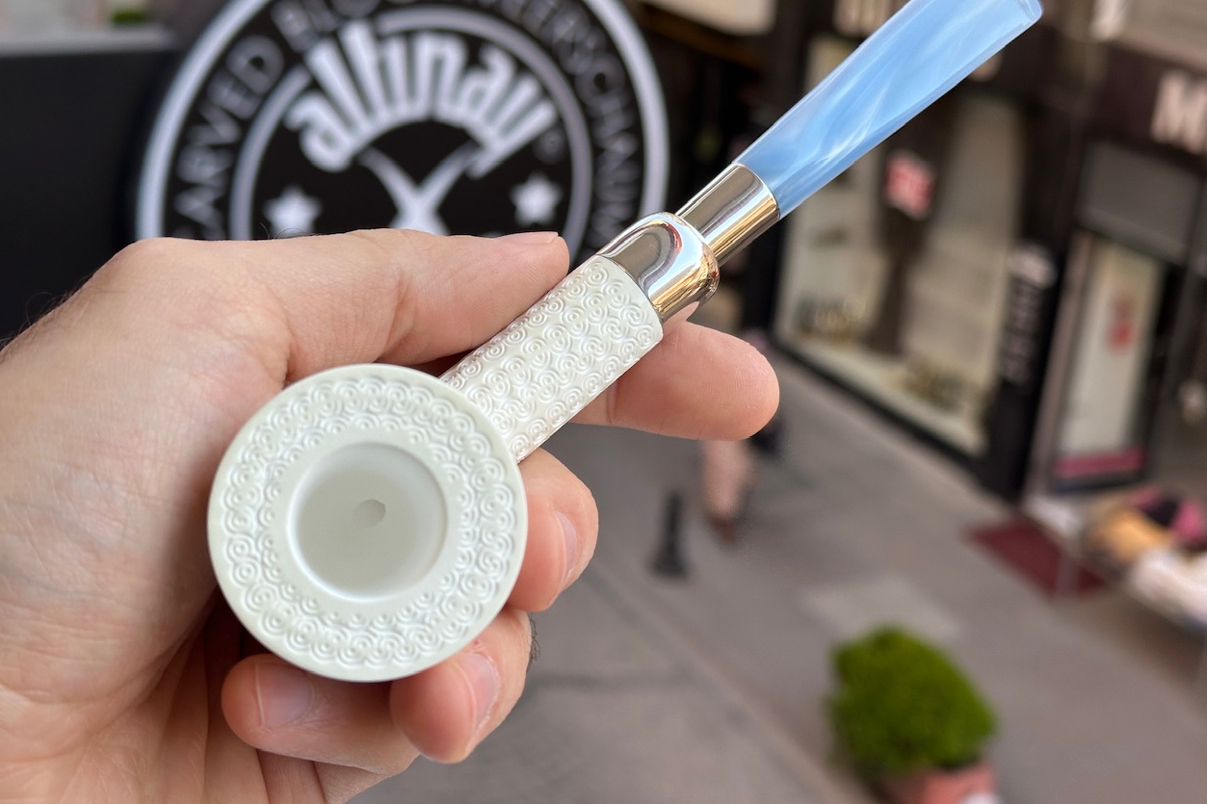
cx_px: 598
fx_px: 1710
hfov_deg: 38.9
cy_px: 355
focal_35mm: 51
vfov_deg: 26.5
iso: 64
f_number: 1.78
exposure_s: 1/587
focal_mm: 6.86
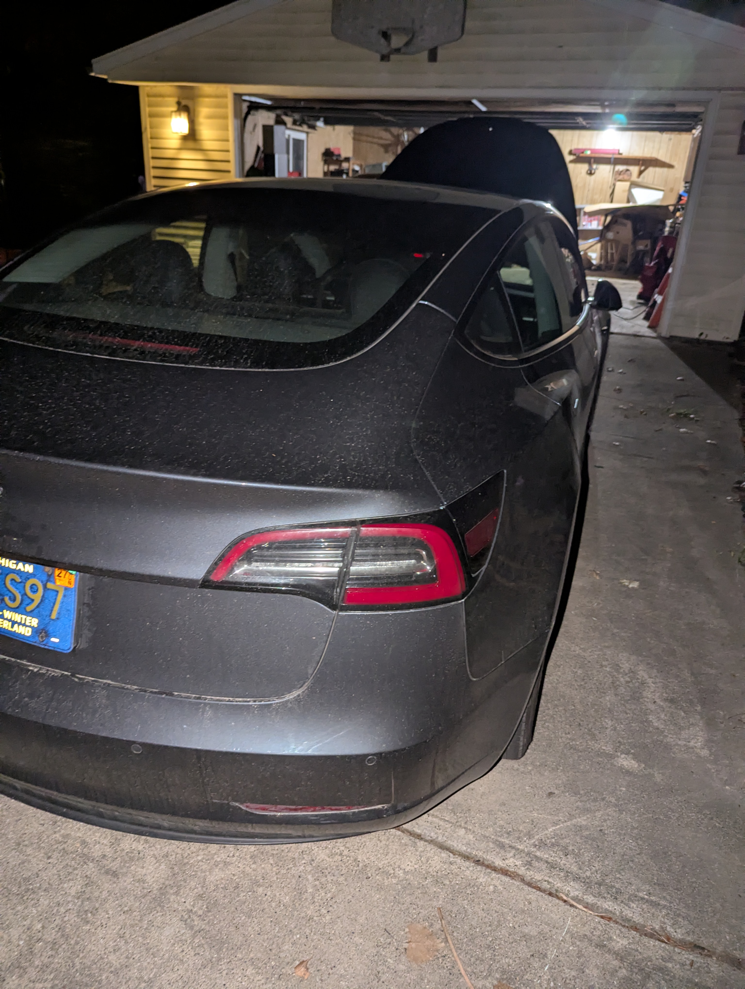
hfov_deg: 56.9
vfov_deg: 71.5
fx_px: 687
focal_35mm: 24
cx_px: 372
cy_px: 494
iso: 558
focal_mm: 6.81
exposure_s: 1/15
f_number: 1.85
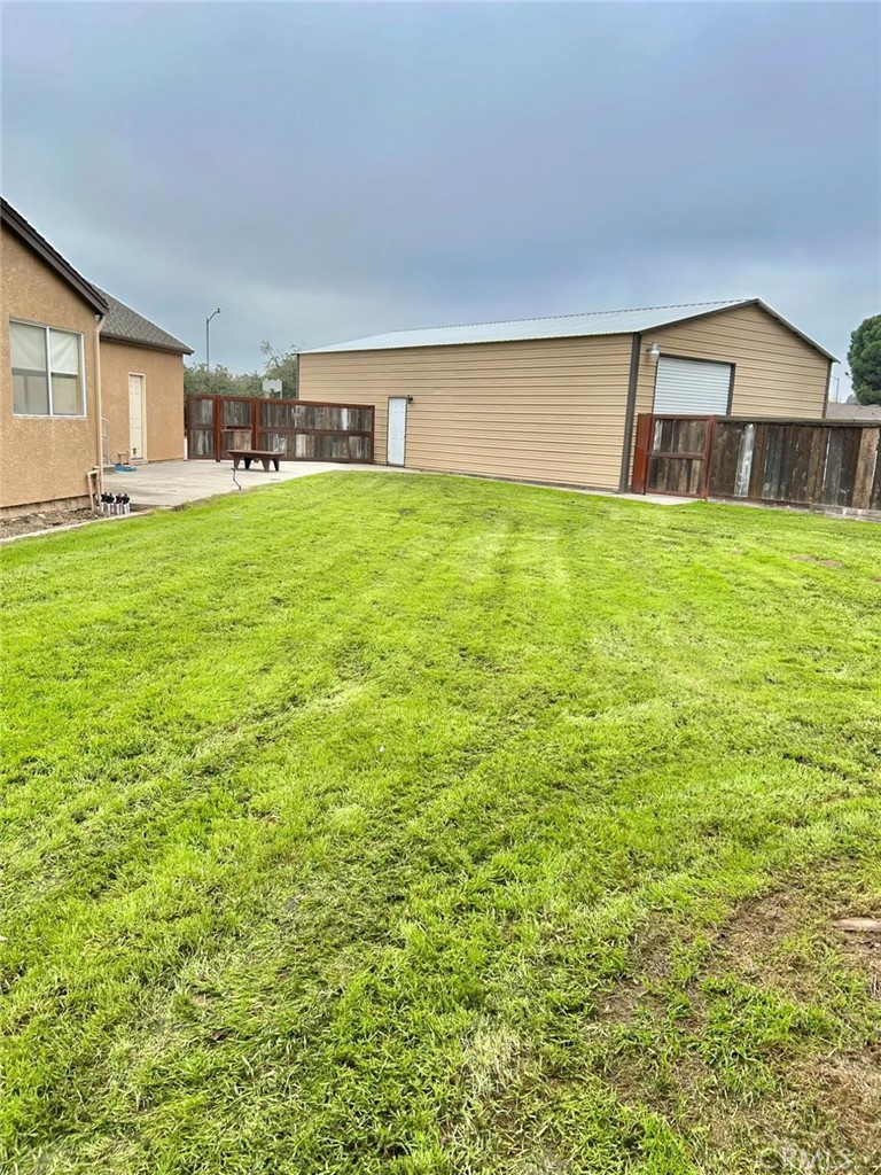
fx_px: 882
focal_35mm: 26
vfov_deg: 67.3
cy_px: 588
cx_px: 440
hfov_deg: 53.1
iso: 50
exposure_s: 1/940
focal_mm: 5.7
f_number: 1.5
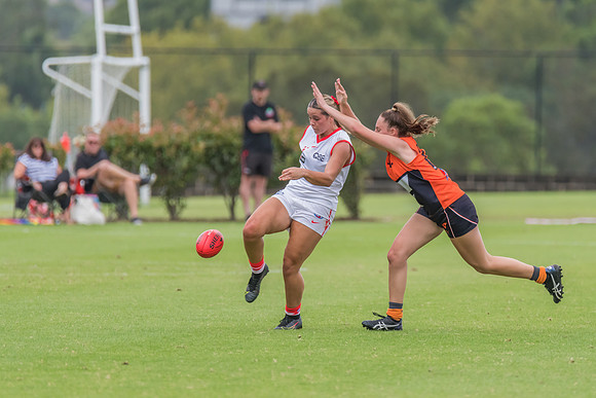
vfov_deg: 1.8
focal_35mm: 750
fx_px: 12419
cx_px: 359
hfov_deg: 2.7
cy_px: 174
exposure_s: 1/1600
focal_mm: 600
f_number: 7.1
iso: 1000
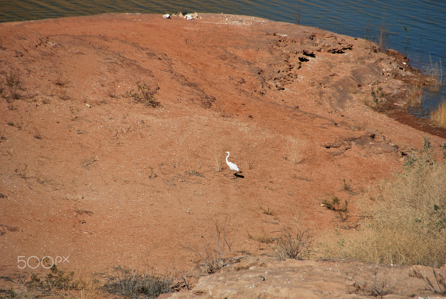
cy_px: 150
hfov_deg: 5.5
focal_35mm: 375
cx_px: 223
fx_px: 4651
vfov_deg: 3.7
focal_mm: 250
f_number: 11
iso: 100
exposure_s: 1/800
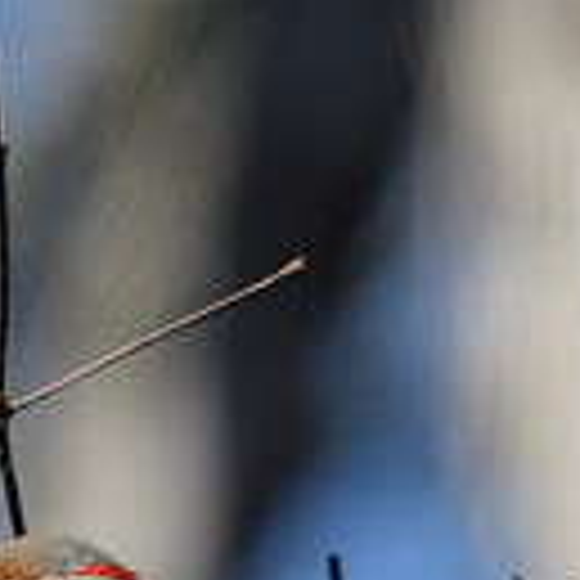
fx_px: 42102
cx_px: 90
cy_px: 674
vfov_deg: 0.8
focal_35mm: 2221
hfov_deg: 0.8
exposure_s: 1/2000
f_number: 5.6
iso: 400
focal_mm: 500
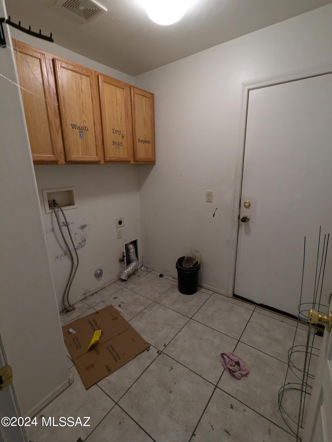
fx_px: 205
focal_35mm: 16
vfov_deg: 94.5
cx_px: 166
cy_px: 221
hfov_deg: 78.1
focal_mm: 2.35
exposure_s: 1/40
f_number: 2.2
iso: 105
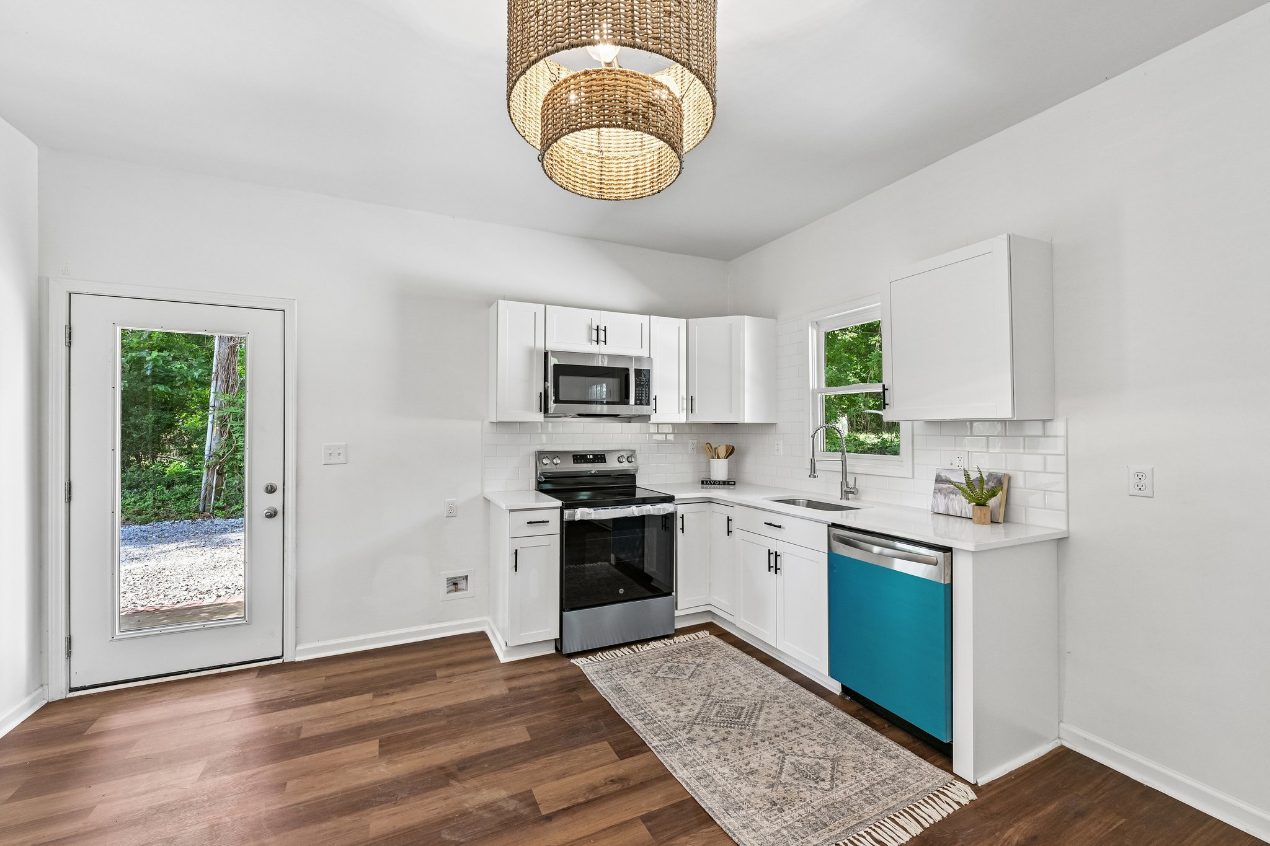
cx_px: 635
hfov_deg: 104.3
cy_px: 423
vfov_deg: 81.2
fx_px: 494
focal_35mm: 14
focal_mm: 14
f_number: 8
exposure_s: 1/13
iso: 400
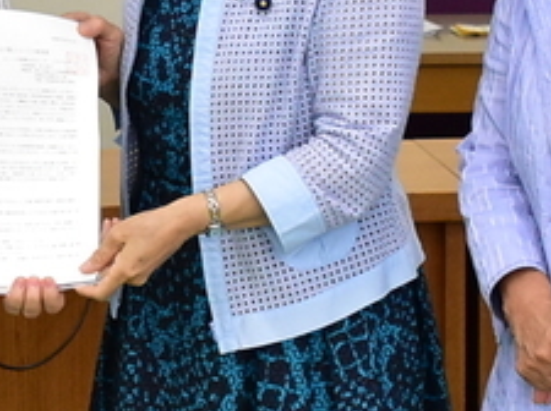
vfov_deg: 6.9
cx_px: 42
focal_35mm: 216
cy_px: 127
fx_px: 3433
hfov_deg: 9.1
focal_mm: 28
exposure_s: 1/320
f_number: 5
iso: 1600
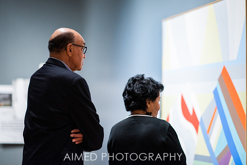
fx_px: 659
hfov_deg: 21.2
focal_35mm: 96
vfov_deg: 14.3
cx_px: 108
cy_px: 74
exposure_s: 1/200
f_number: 1.4
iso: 1250
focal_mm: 85
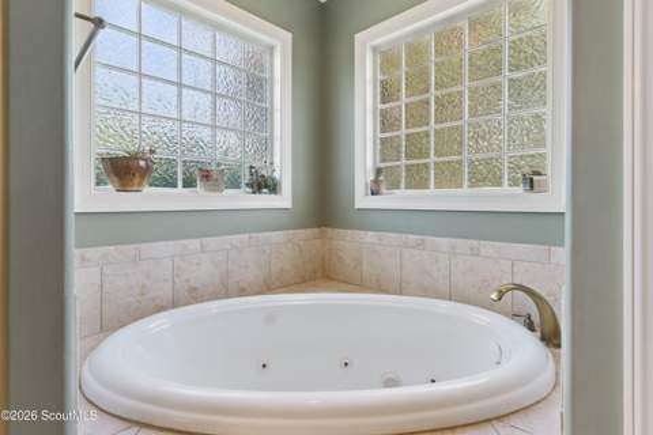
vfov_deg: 70.4
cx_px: 326
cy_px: 218
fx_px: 308
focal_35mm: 17
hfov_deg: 93.3
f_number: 8
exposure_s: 1/60
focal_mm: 17
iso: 250
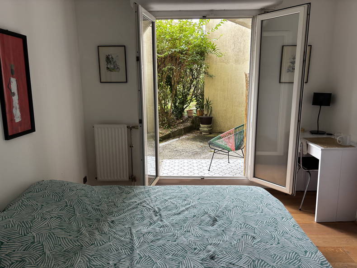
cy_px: 134
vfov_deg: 53.0
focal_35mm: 26
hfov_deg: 67.3
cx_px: 178
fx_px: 268
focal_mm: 5.96
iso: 80
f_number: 1.6
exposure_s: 1/121
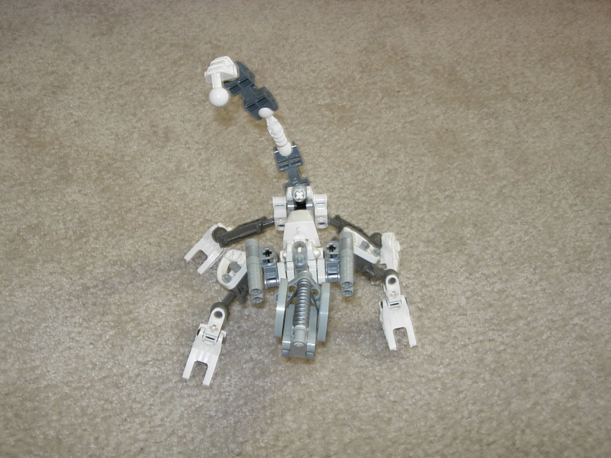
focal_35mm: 38
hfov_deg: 49.0
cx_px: 306
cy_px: 229
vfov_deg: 37.7
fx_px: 671
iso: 79
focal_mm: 7.8
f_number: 4.8
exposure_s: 1/7.7
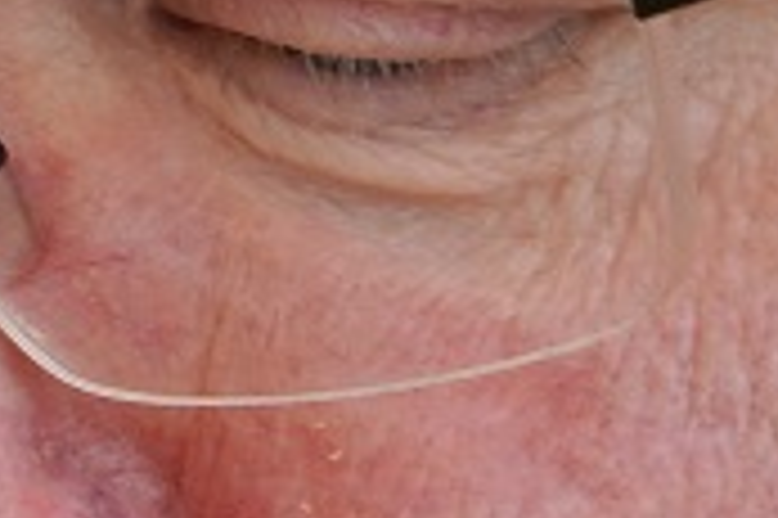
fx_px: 54235
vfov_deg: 0.5
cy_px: 752
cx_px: -1457
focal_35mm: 2512
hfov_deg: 0.8
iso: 1600
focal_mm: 362
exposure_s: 1/400
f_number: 6.3
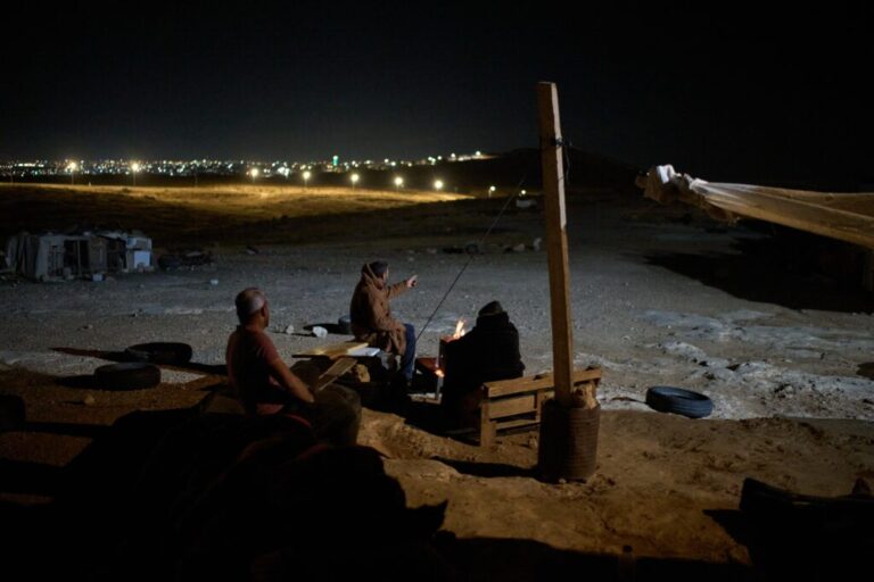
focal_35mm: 35
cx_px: 437
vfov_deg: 37.9
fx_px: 850
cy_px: 291
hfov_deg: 54.4
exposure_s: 1/125
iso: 8000
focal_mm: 35
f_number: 1.4
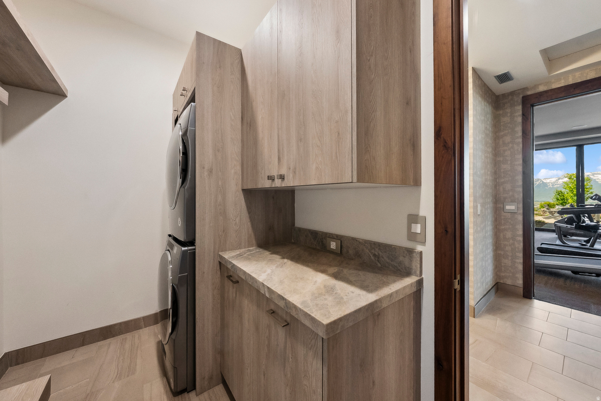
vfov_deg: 85.5
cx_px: 300
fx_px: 217
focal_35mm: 13
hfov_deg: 108.3
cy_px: 200
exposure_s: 1/400
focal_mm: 13
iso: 12800
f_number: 7.1
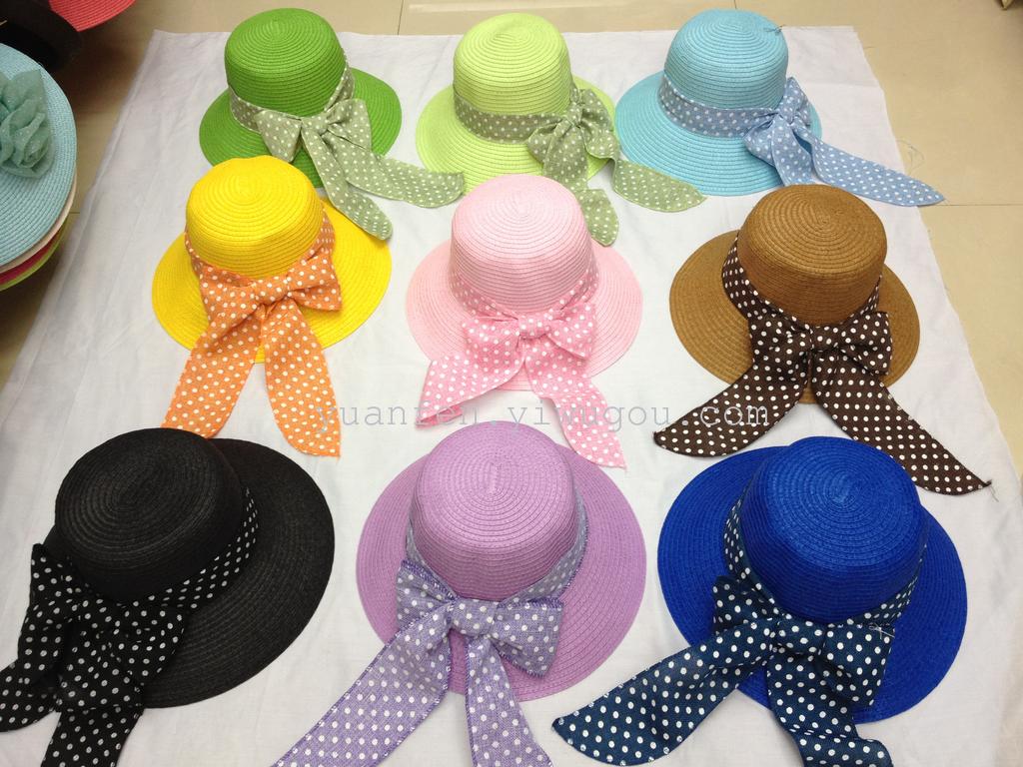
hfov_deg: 52.6
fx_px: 1034
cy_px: 384
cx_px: 512
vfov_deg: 40.7
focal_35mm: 35
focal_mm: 4.28
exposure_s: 1/20
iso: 64
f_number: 2.4
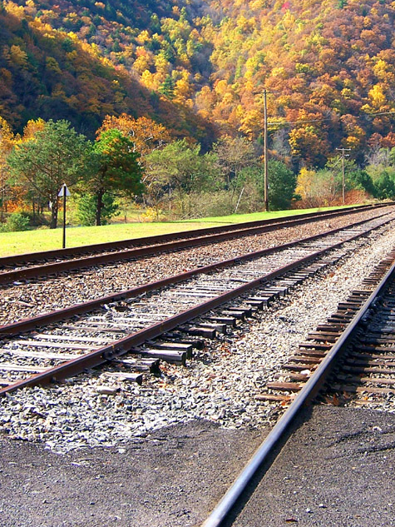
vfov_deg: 29.3
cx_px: 253
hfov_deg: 22.2
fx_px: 1004
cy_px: 204
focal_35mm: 66
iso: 80
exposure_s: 1/250
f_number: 4
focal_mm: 8.2
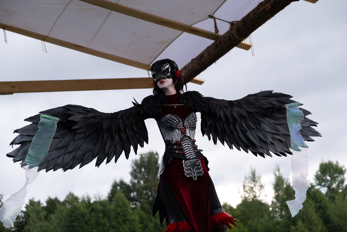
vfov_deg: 17.1
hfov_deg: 25.4
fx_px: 771
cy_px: 116
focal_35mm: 80
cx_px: 174
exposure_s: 1/1000
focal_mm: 53.3
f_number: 3.6
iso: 800
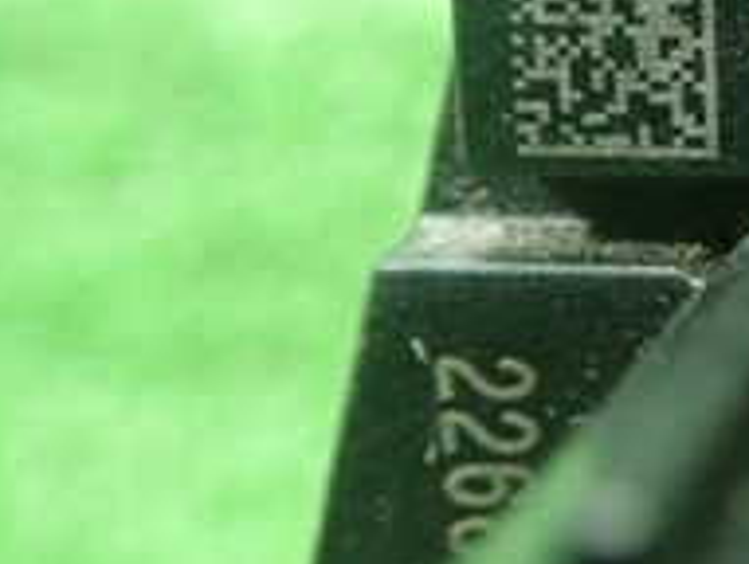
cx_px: 1161
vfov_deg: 15.5
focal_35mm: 94
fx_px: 2038
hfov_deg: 18.2
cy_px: -8
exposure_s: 1/60
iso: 800
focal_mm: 5.5
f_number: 2.3
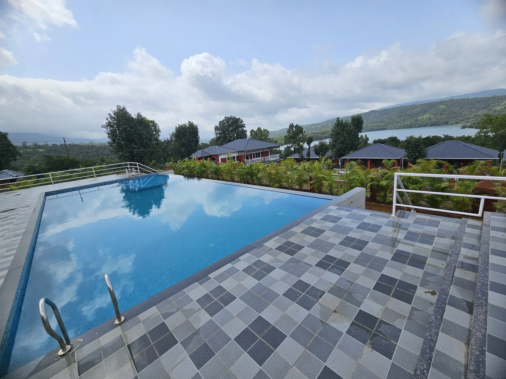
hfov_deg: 106.2
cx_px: 253
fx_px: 190
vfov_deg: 89.9
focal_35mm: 13
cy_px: 190
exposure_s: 1/3436
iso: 50
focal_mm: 2.2
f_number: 2.2
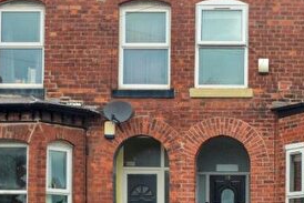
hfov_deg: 20.7
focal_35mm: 92
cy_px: 59
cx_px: 359
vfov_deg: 14.8
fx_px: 777
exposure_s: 1/200
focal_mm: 24
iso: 400
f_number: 9
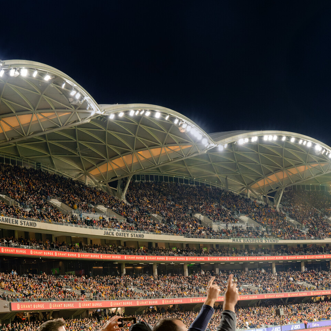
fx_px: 671
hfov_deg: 27.7
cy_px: 297
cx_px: 180
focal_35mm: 62
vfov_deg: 26.8
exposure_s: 1/200
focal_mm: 35
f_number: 7.1
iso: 2500
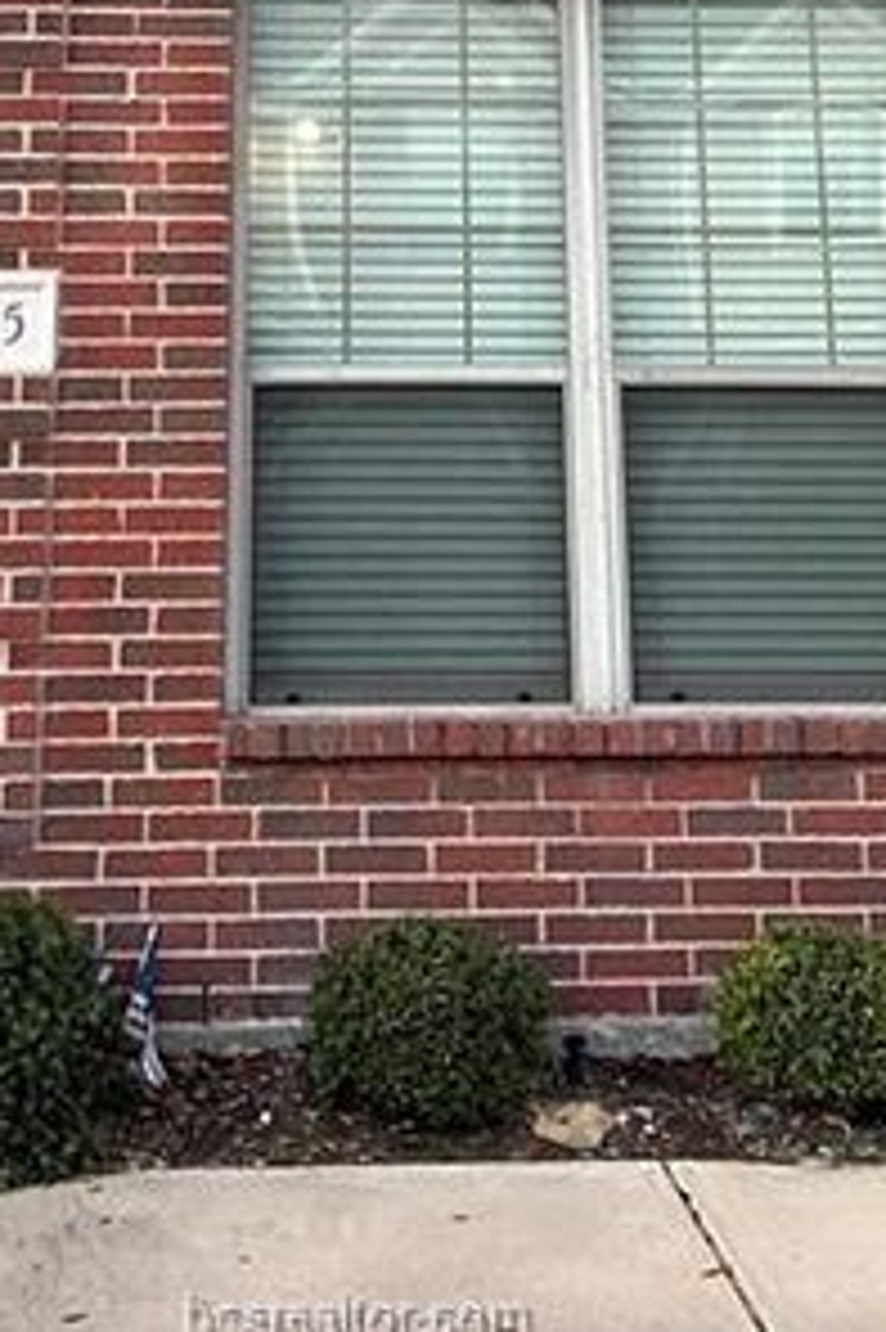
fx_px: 2254
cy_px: -151
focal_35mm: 61
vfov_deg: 29.5
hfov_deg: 22.2
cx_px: 355
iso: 320
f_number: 1.8
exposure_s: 1/60
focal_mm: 4.25
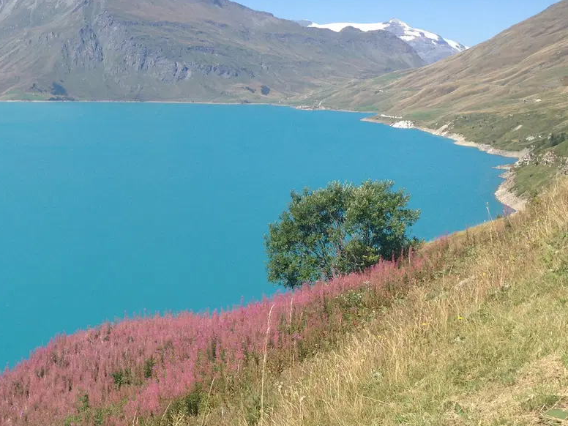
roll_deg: -1.1
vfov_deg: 28.5
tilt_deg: -6.7
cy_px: 192
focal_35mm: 51
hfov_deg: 36.7
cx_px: 149
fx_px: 837
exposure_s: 1/1506
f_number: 2.4
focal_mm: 4.12
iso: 50
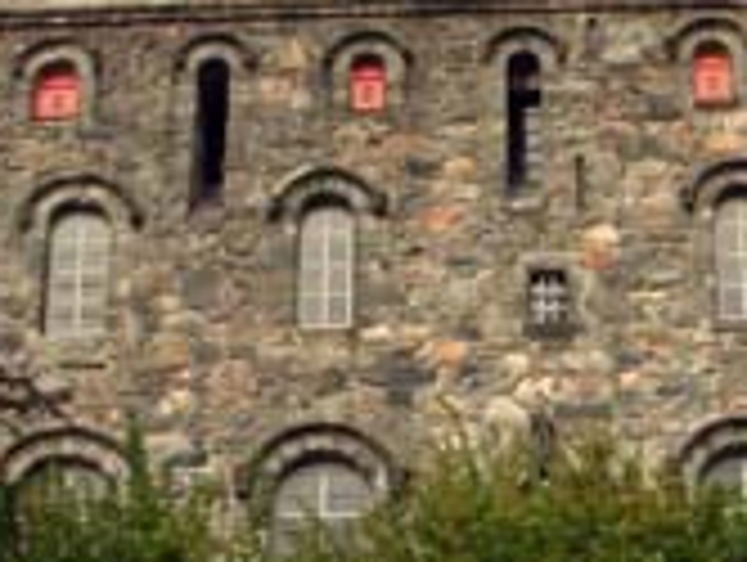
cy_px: 335
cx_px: 634
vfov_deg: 12.8
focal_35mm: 116
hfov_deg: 16.8
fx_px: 2507
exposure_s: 1/1000
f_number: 4.3
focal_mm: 5.8
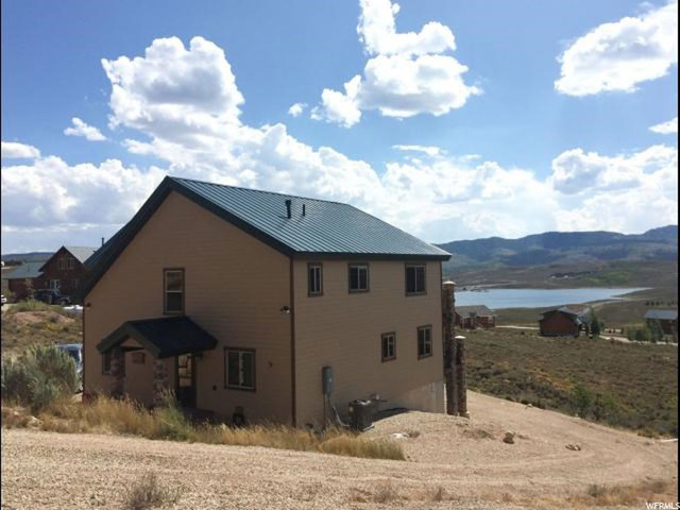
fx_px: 570
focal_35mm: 29
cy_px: 255
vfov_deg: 48.2
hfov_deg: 61.7
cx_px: 340
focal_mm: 4.15
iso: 32
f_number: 2.2
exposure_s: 1/4950
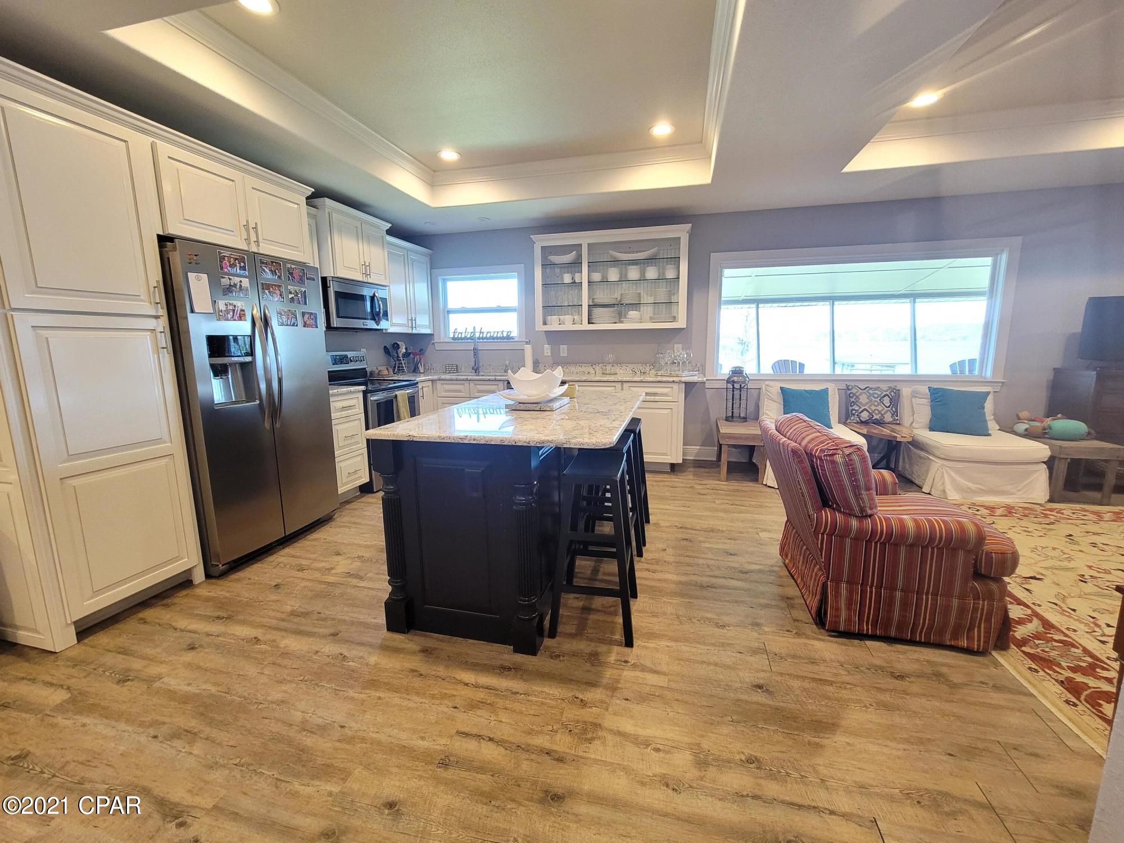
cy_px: 422
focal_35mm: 13
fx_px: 422
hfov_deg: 106.2
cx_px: 562
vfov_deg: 89.9
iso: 400
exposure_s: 1/59
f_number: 2.2
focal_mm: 2.2
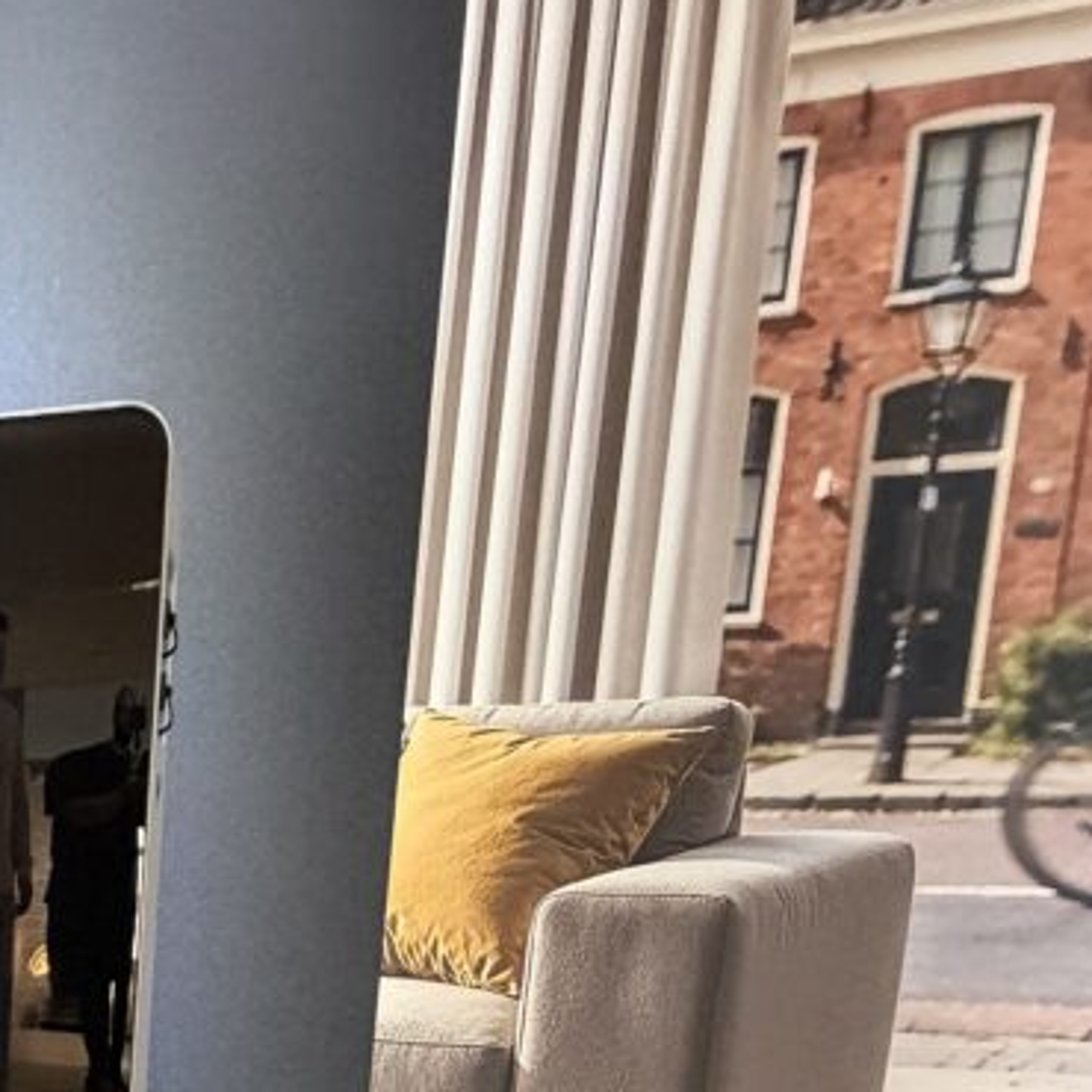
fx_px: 1356
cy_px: 1145
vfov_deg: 37.9
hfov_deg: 36.2
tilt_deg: -8.0
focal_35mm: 38
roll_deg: -2.6
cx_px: -148
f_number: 2.2
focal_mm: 2.22
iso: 500
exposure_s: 1/50
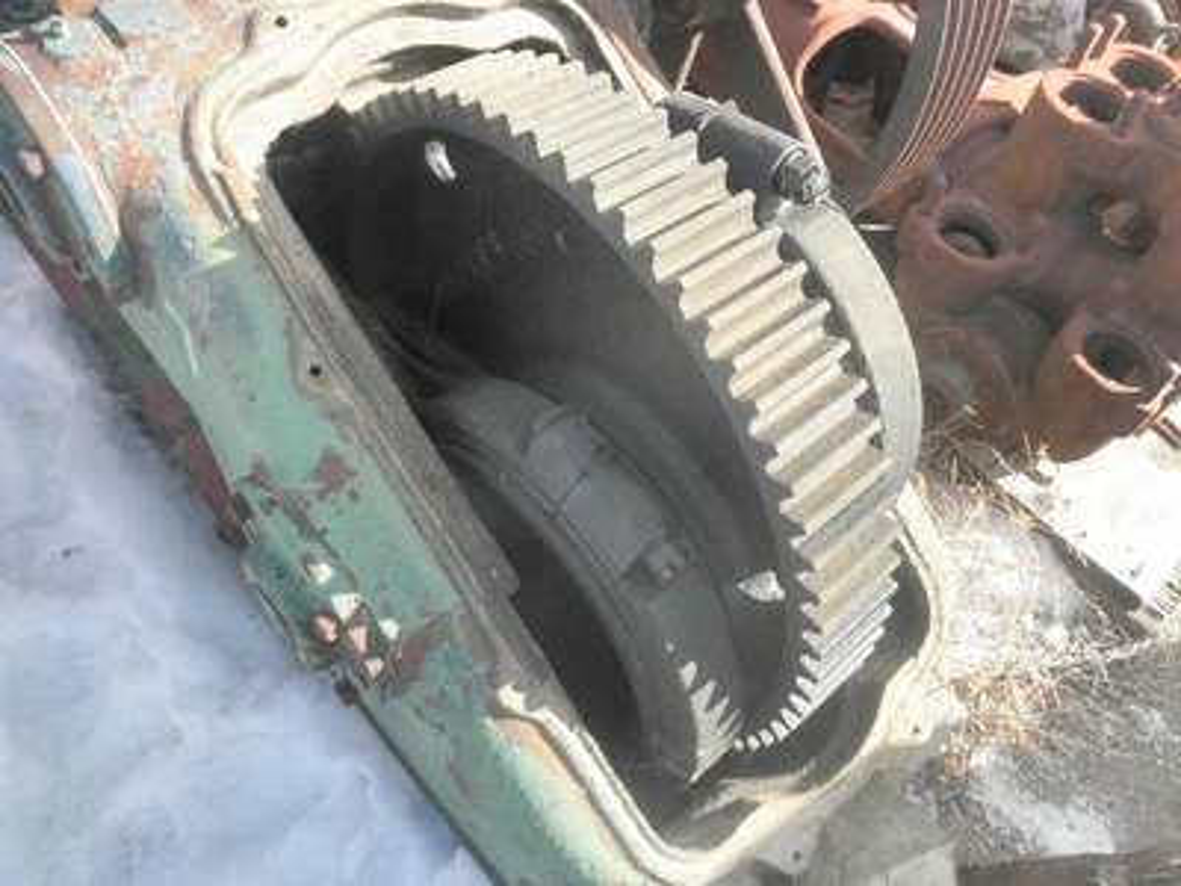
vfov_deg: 49.7
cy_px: 443
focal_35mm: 28
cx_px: 590
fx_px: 955
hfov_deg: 63.4
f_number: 3
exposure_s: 1/250
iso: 64
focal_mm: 5
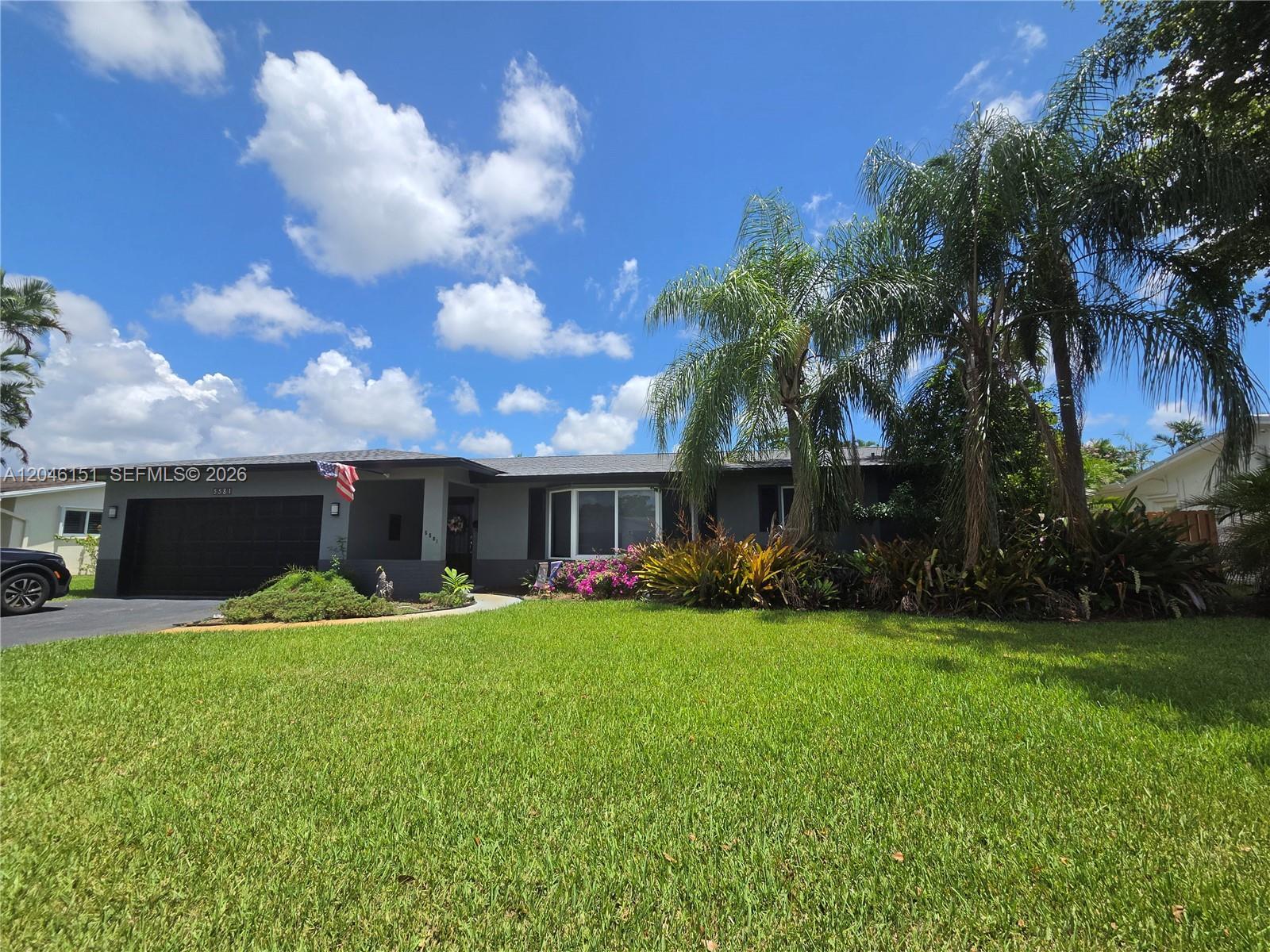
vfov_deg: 89.9
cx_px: 635
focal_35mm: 13
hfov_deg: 106.2
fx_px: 477
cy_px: 476
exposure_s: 1/3850
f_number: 2.2
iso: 100
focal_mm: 2.2
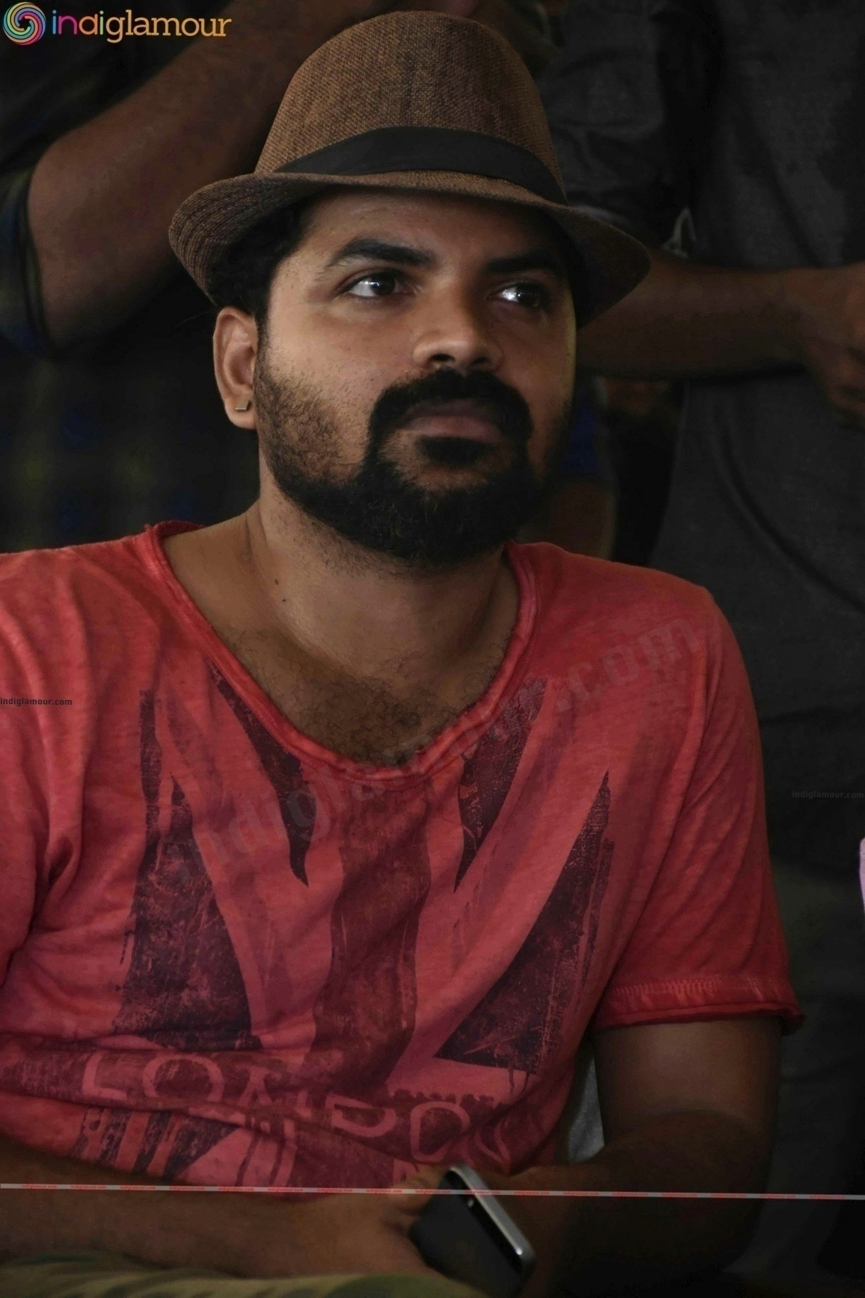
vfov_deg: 13.7
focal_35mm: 150
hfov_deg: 9.1
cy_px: 649
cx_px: 432
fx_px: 5406
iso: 2500
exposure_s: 1/125
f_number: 5.6
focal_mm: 100
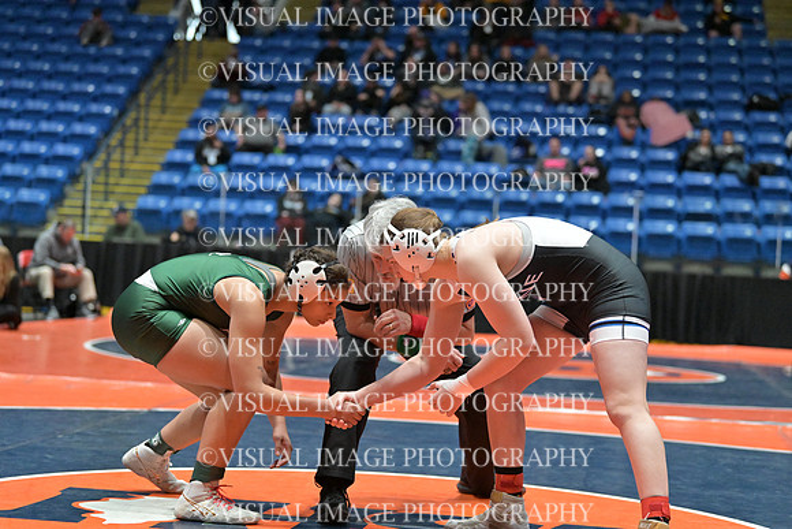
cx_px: 396
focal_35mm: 86
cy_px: 264
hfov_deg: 23.6
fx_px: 1892
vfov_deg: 15.9
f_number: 2.8
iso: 6400
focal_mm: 86
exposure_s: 1/800
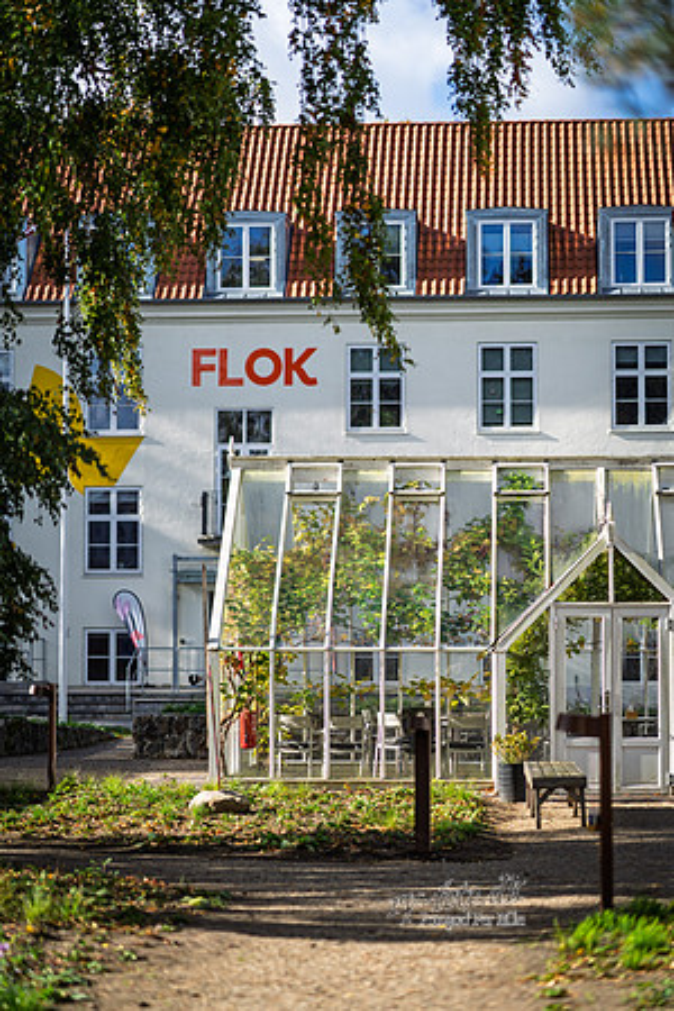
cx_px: 337
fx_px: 2387
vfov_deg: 23.9
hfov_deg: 16.1
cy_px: 506
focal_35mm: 85
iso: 64
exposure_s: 1/3200
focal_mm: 85
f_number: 1.4
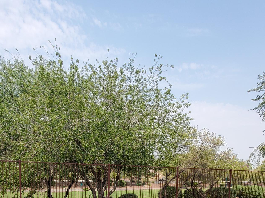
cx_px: 133
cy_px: 199
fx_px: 237
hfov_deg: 58.3
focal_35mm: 31
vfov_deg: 39.9
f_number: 2.2
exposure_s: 1/754
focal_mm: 1.8
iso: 50
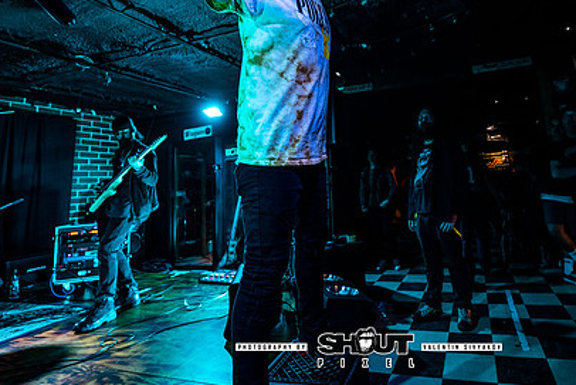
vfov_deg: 60.0
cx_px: 369
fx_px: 320
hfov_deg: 82.0
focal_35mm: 20
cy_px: 117
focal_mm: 14
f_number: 2.8
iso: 2000
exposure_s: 1/200
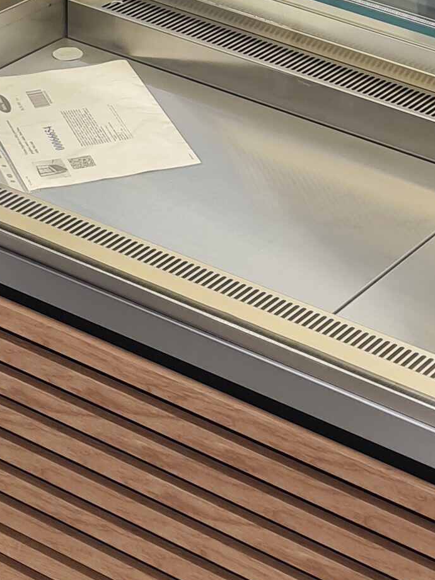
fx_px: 1910
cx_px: 439
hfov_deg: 12.8
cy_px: 144
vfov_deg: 17.2
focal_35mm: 114
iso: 64
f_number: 1.8
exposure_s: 1/100
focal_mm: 5.4
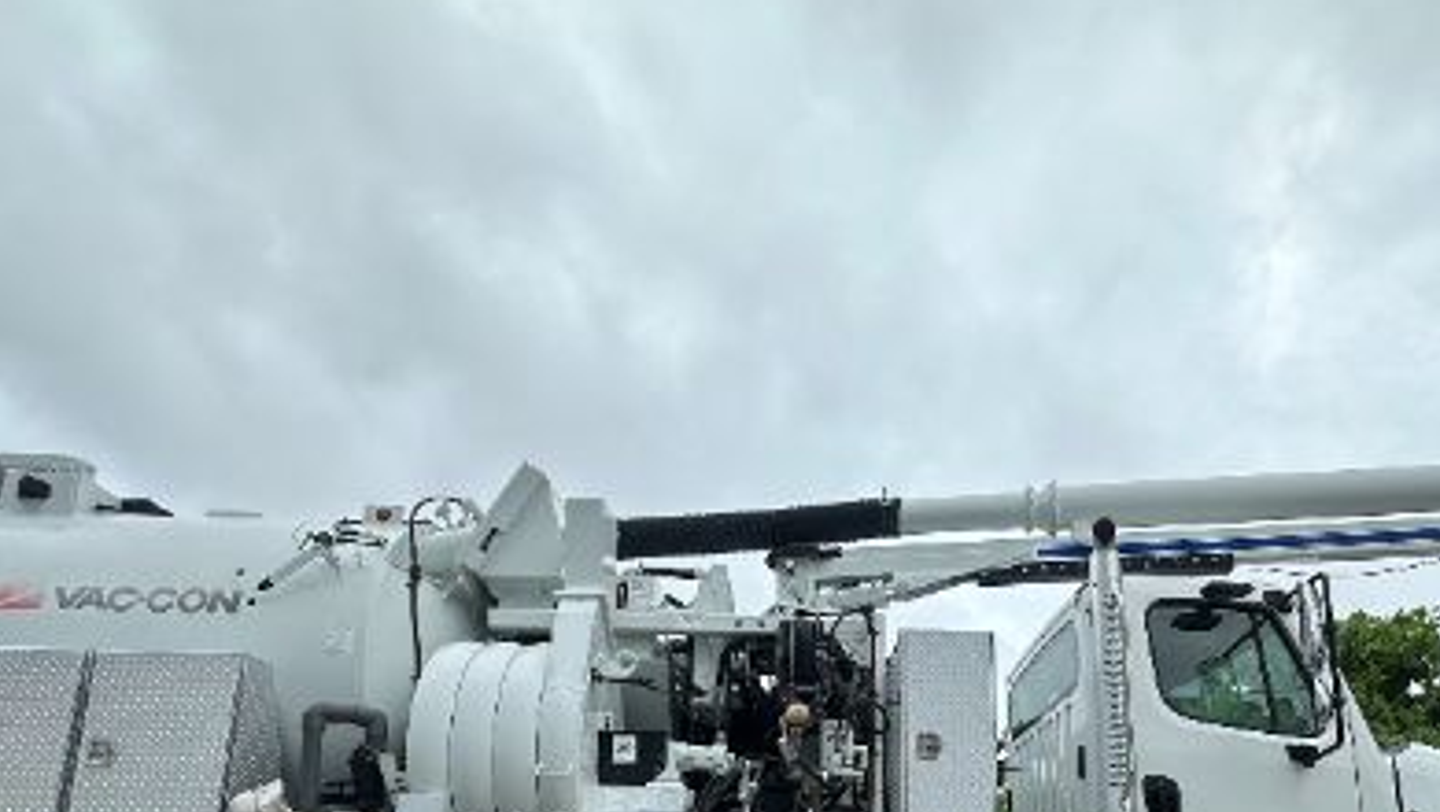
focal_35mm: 25
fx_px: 955
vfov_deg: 42.0
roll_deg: +1.4
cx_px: 882
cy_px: 746
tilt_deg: +13.1
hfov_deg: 73.0
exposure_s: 1/801
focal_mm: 2.22
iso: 40
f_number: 2.2
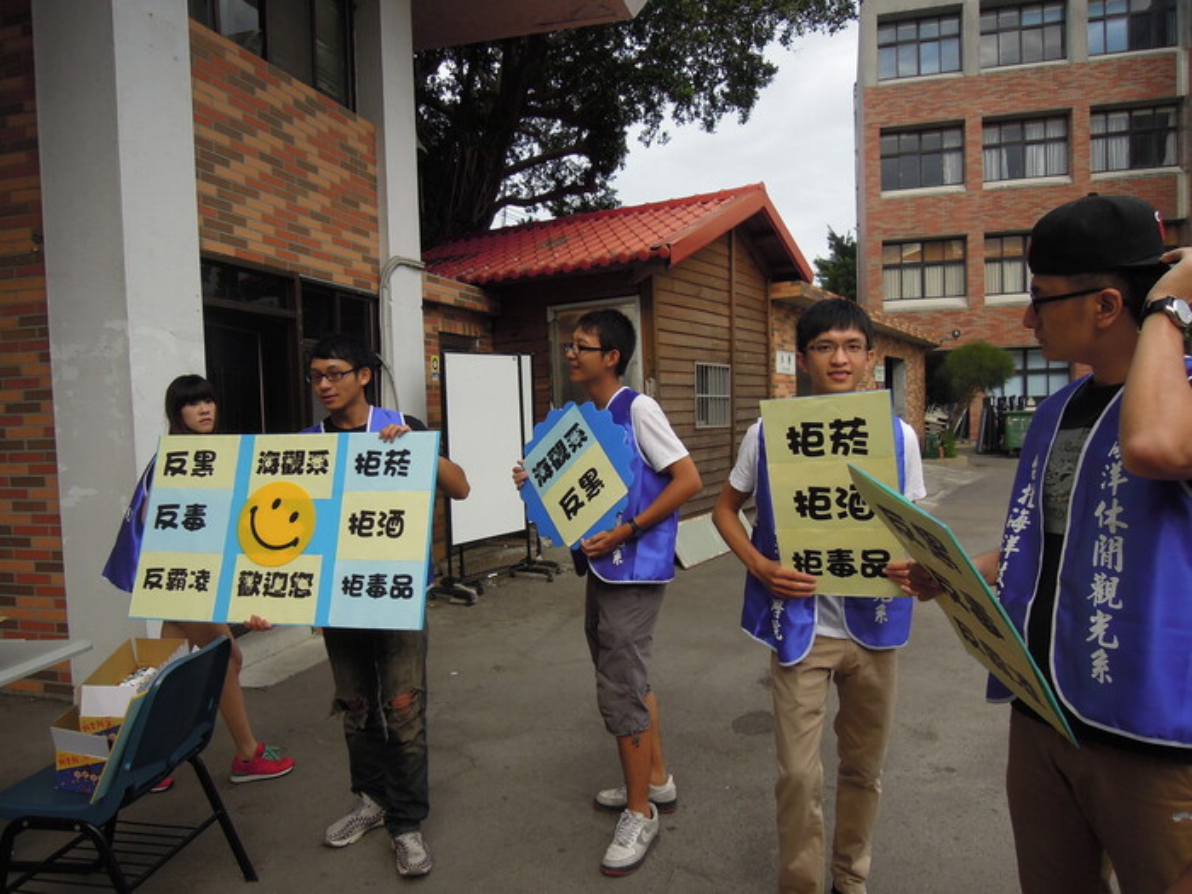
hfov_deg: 71.6
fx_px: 826
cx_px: 596
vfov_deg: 56.8
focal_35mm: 24
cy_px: 447
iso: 160
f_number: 2.5
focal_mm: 4.3
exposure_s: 1/1600
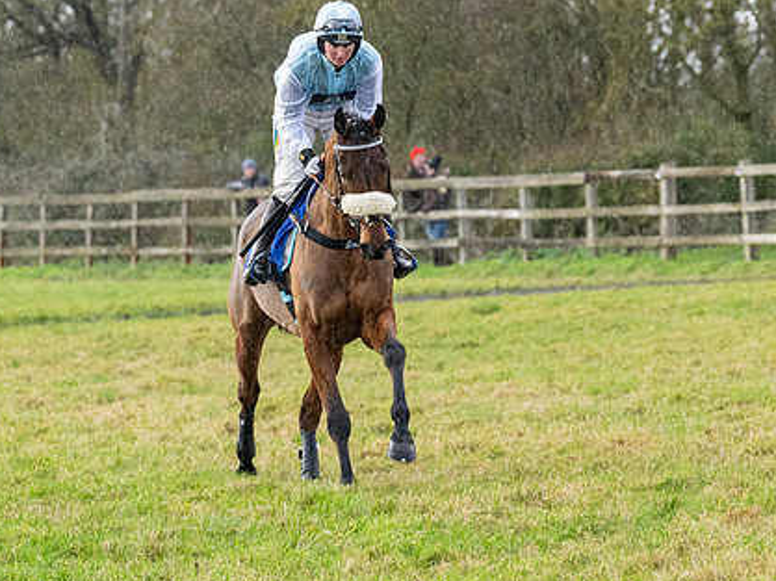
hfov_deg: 7.1
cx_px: 277
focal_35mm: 280
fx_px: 6273
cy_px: 191
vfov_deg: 5.3
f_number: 4
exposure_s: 1/400
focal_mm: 120
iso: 1600
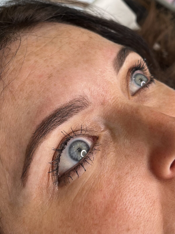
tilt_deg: -45.6
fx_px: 175
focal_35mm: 26
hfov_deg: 53.1
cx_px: 88
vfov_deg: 67.3
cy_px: 117
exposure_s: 1/119
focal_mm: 5.1
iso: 32
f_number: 1.6
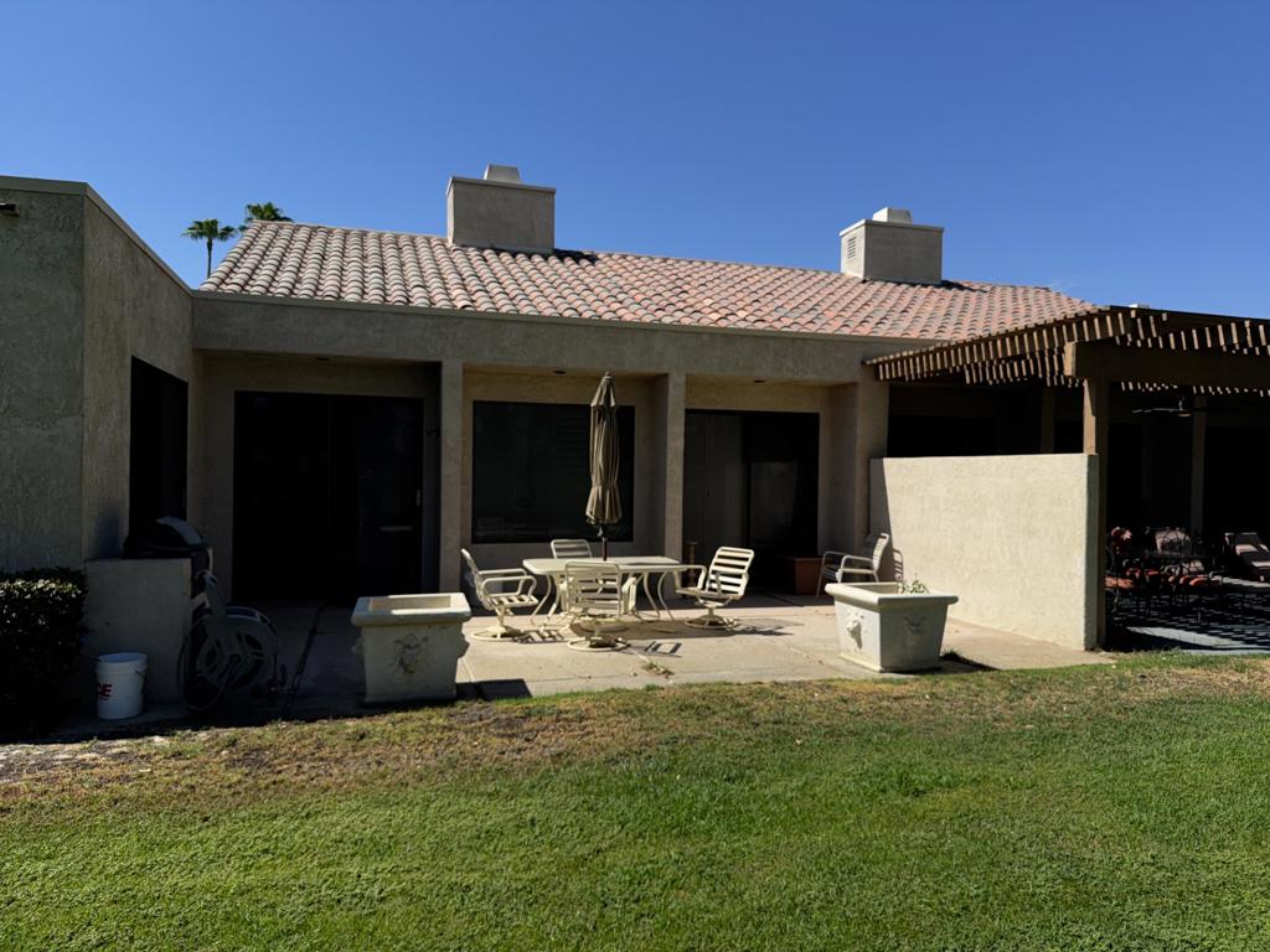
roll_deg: -0.4
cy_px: 476
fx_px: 881
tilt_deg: -0.3
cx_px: 635
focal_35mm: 24
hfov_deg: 71.6
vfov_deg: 56.8
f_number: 1.78
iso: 80
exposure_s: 1/5714
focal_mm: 6.76
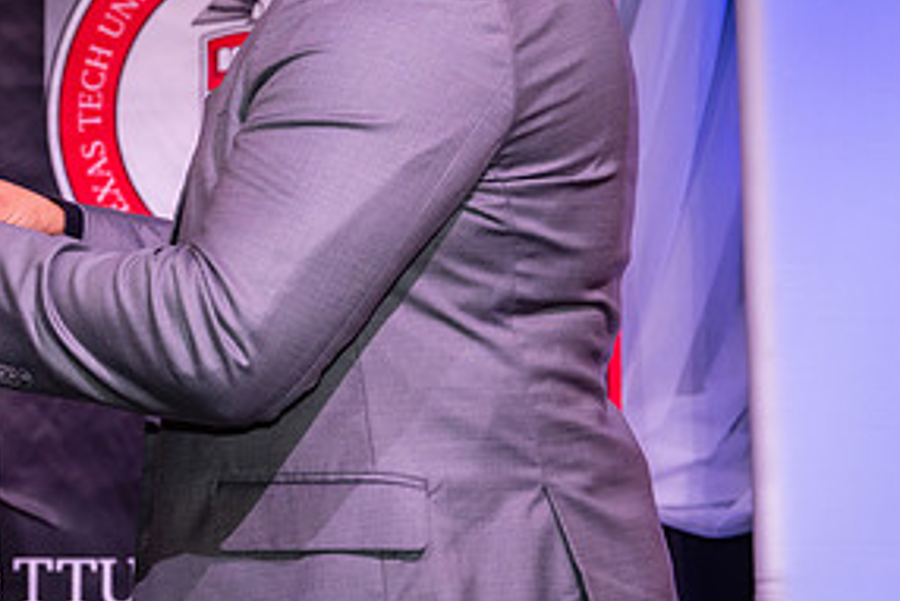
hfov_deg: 11.9
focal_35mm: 171
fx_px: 4277
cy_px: 124
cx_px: 93
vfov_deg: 8.0
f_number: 5.6
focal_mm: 70
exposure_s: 1/160
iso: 1000
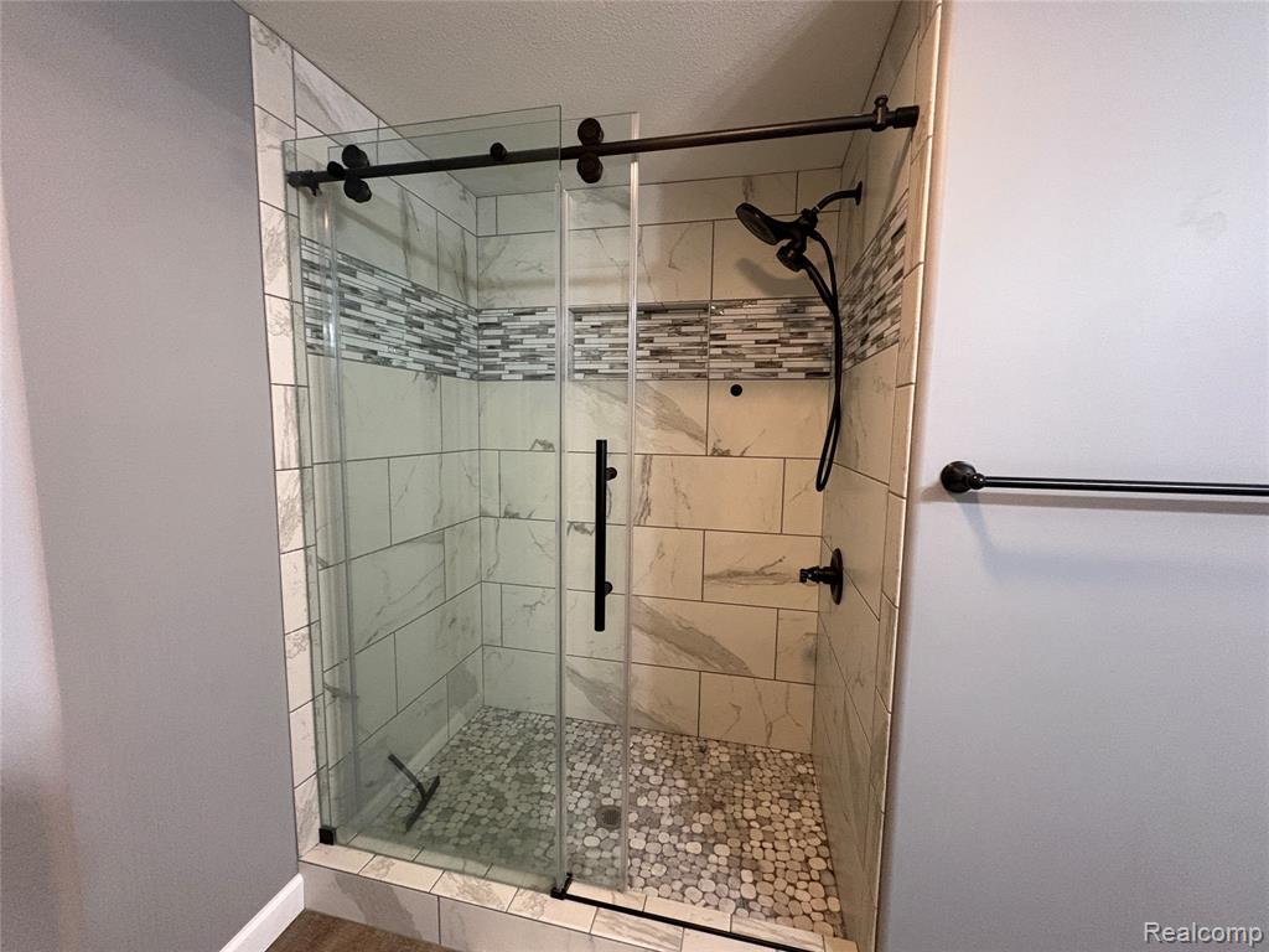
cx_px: 634
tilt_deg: -5.4
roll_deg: -0.6
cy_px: 476
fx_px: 513
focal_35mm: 14
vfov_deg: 85.7
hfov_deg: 102.1
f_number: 2.2
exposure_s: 1/60
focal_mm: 2.22
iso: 640
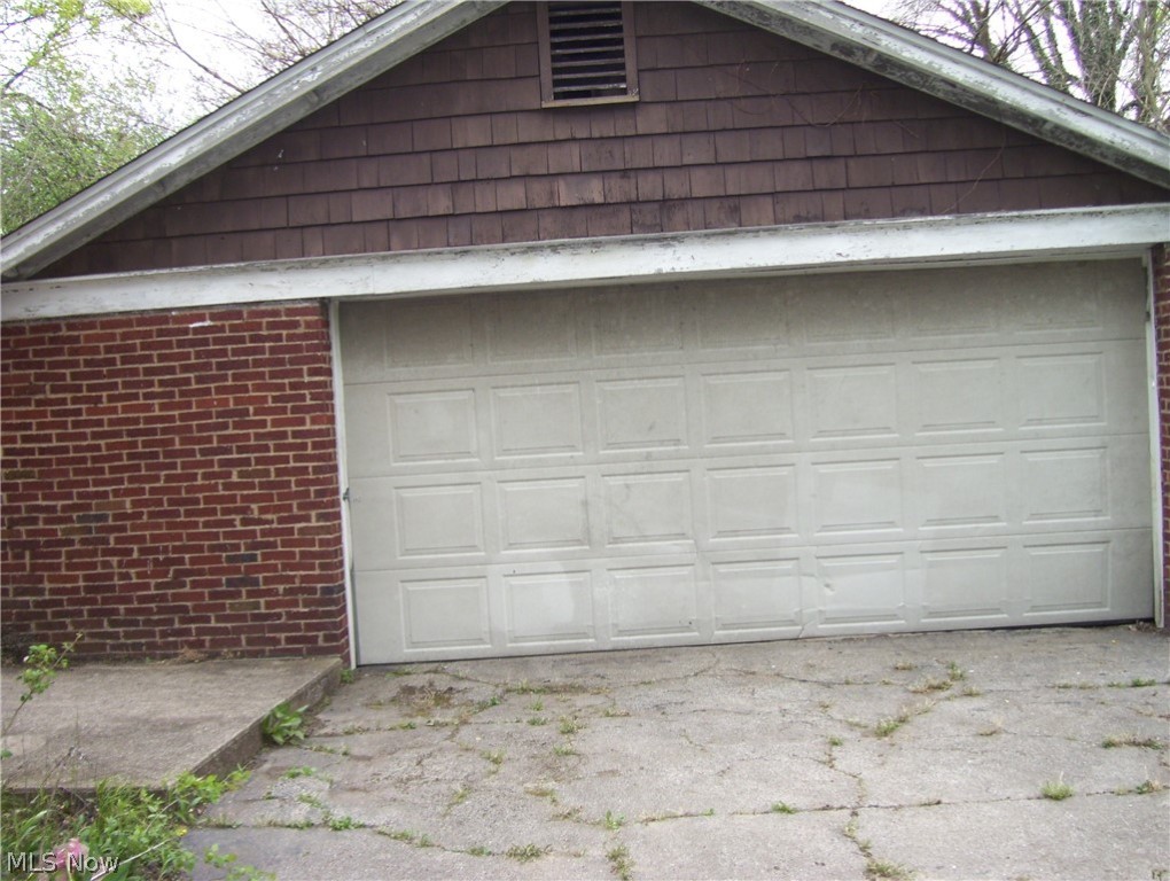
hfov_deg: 51.3
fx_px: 1218
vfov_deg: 39.7
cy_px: 440
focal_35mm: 36
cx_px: 585
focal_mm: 6
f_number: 2.7
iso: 80
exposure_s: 1/250
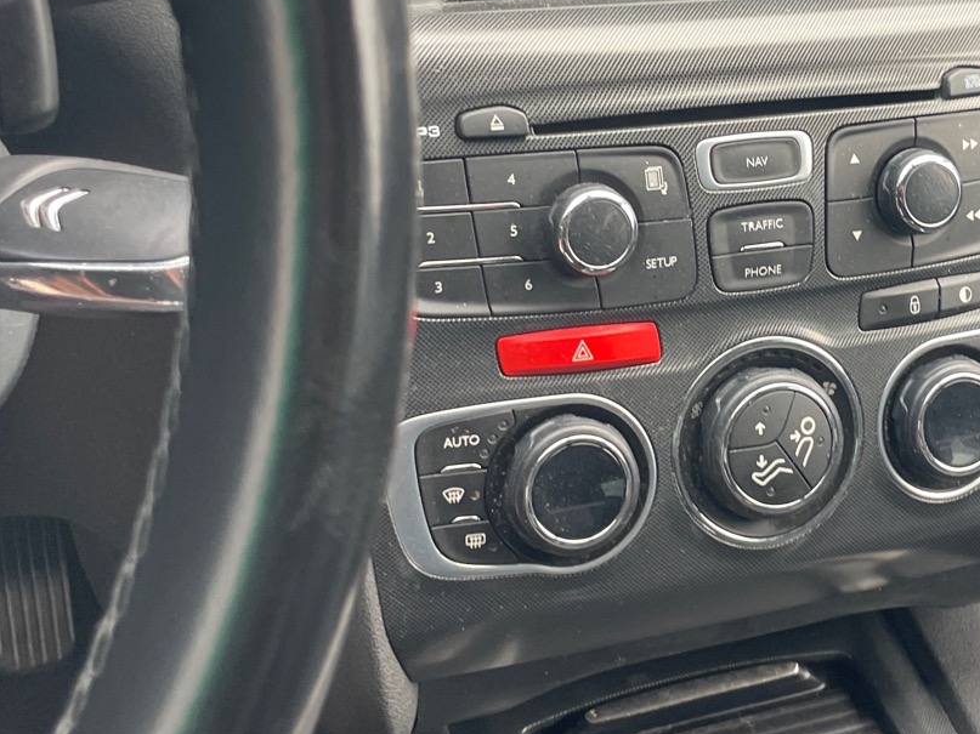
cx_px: 742
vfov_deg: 25.0
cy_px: 217
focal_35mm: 58
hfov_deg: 32.6
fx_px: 1642
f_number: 1.6
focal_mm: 4.2
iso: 80
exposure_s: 1/121
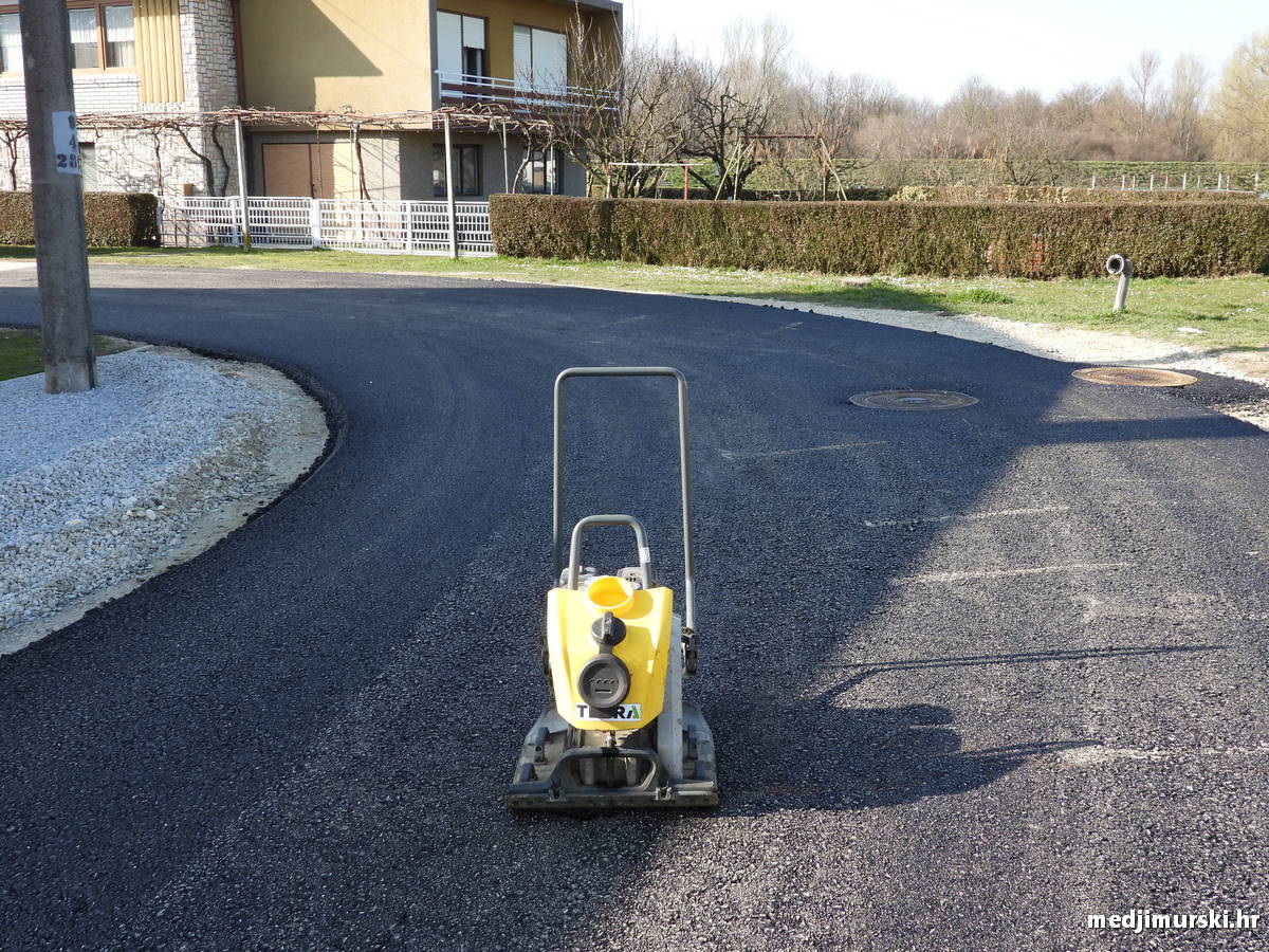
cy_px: 476
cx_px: 634
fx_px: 1393
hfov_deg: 49.0
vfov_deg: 37.7
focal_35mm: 38
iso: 100
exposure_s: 1/400
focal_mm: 6.8
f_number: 3.2
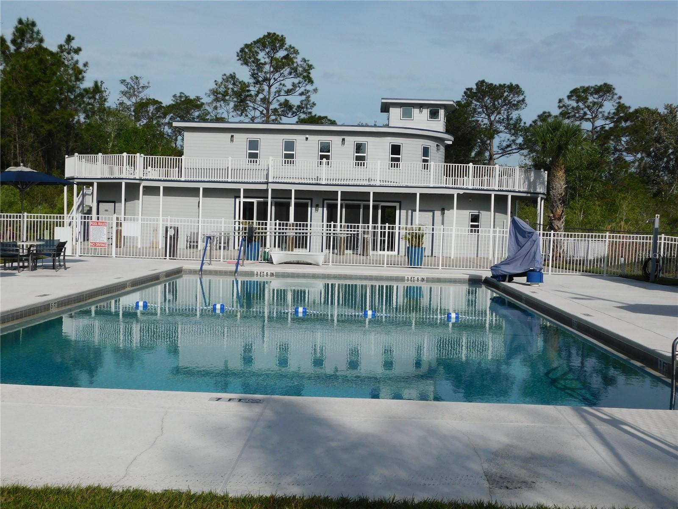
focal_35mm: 40
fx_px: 783
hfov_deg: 46.8
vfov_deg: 36.0
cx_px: 339
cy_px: 254
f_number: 7.2
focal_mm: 7.1
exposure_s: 1/640
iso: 125
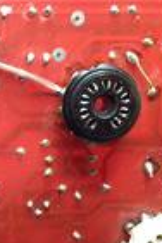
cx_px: -48
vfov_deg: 19.6
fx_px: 695
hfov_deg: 12.9
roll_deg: +0.1
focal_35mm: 103
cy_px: 190
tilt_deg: -14.3
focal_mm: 4.28
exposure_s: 1/20
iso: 100
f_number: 2.4
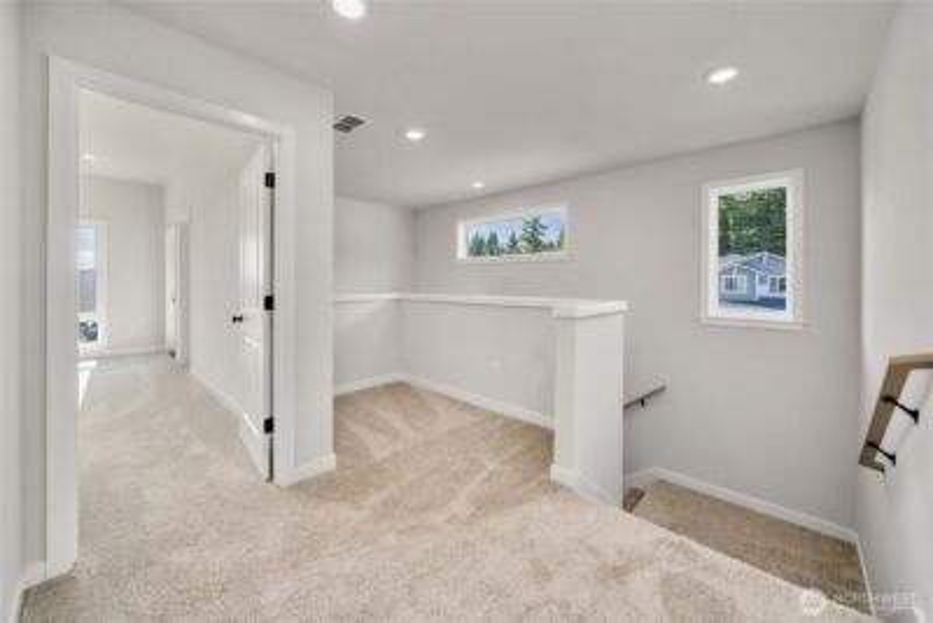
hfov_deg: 108.3
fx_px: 337
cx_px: 466
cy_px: 312
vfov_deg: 85.5
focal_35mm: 13
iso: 800
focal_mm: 13
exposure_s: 1/30
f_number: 7.1
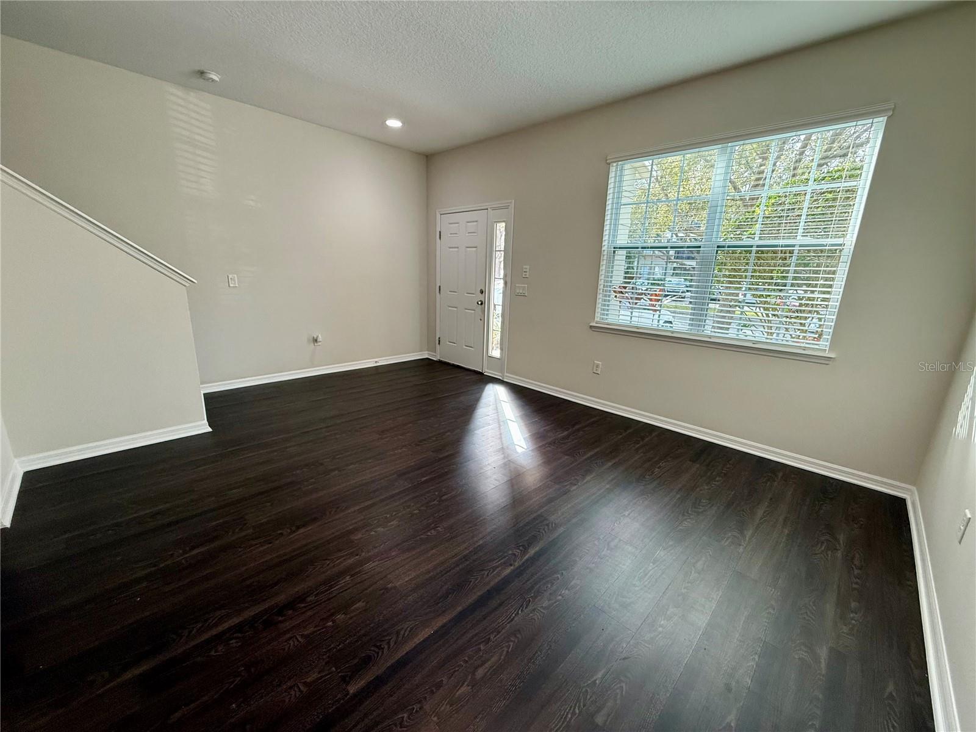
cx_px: 488
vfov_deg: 85.7
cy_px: 366
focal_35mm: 14
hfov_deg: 102.1
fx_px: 395
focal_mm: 2.22
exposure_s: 1/120
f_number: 2.2
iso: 200
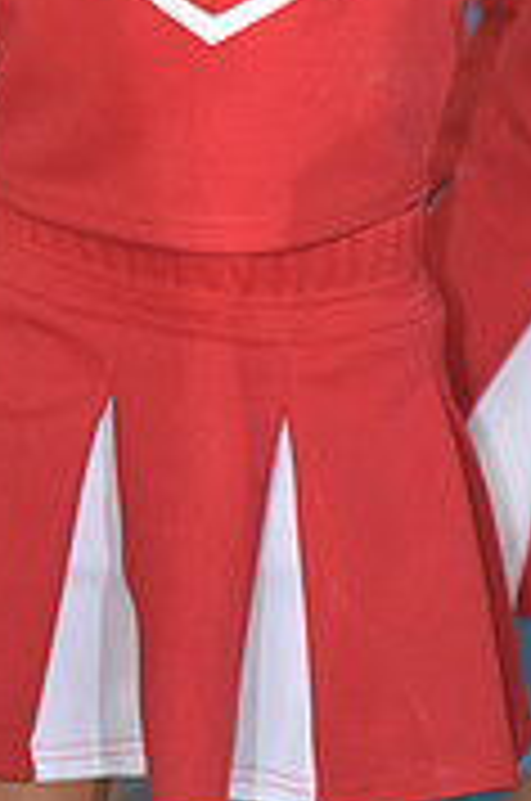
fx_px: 14481
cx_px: 86
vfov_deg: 3.2
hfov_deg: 2.1
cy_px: -387
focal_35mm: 652
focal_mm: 200
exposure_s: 1/125
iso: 500
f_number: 2.8
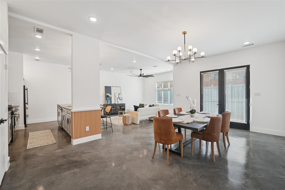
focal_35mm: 15
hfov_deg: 100.4
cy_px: 95
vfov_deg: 77.4
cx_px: 142
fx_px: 119
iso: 320
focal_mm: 15
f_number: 4
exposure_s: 1/80
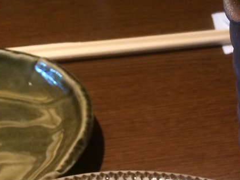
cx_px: 220
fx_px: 631
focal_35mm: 91
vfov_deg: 15.2
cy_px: 255
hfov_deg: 21.0
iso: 160
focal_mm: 4.12
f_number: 2.2
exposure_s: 1/30
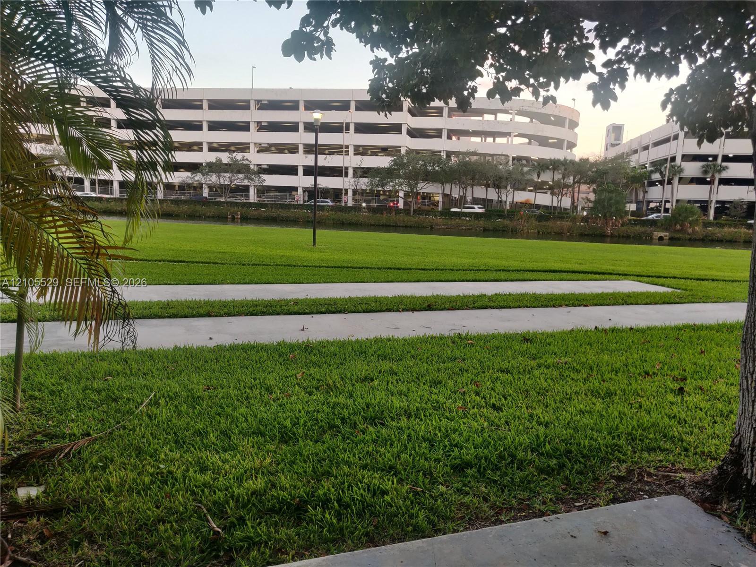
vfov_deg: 54.9
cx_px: 378
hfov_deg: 69.4
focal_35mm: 25
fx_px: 546
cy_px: 284
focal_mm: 4.25
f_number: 1.7
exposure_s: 1/50
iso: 250
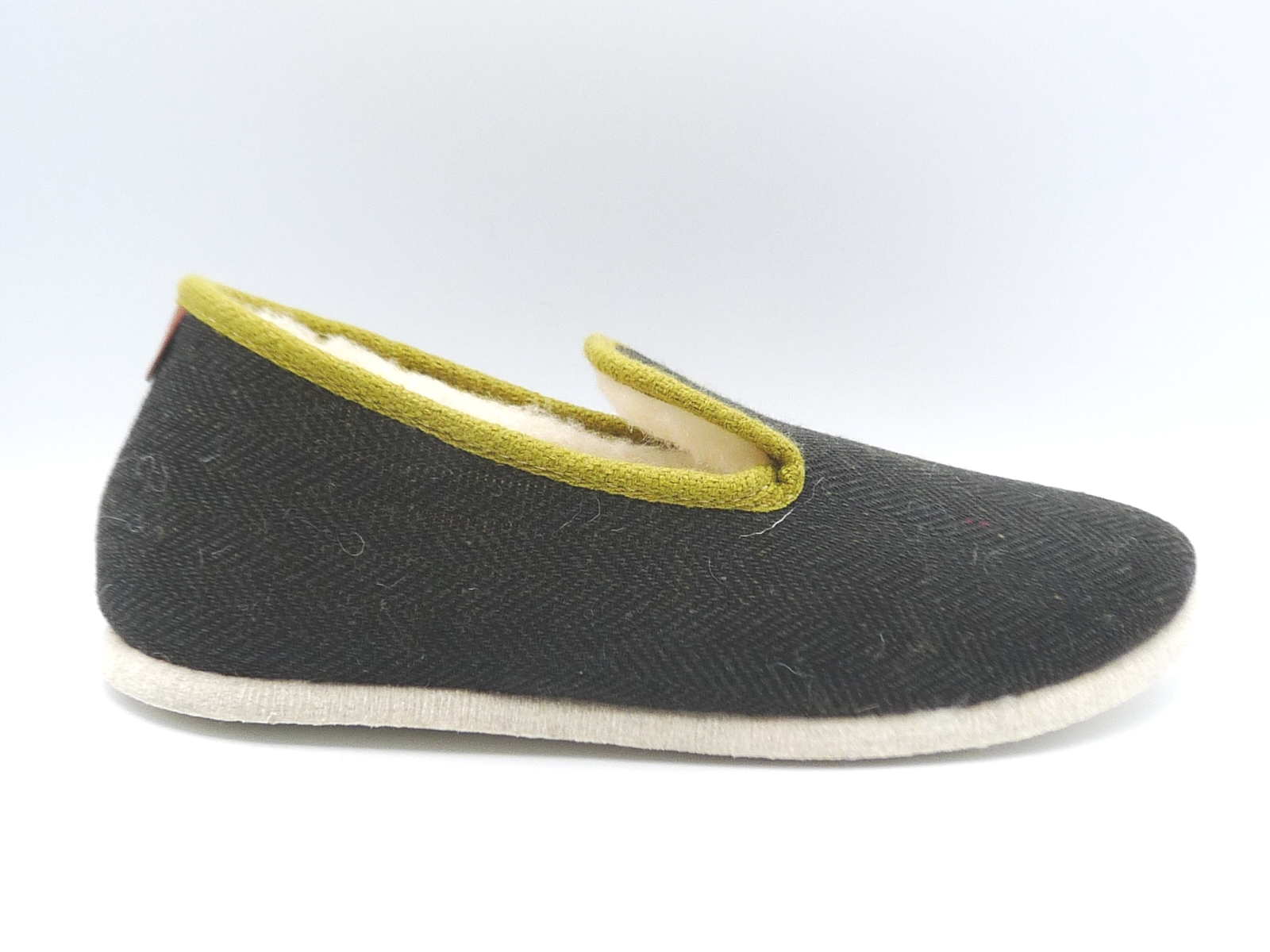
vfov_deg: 29.7
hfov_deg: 38.9
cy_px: 476
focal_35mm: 49
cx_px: 635
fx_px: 1798
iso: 100
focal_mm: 4.8
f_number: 4
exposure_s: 1/160
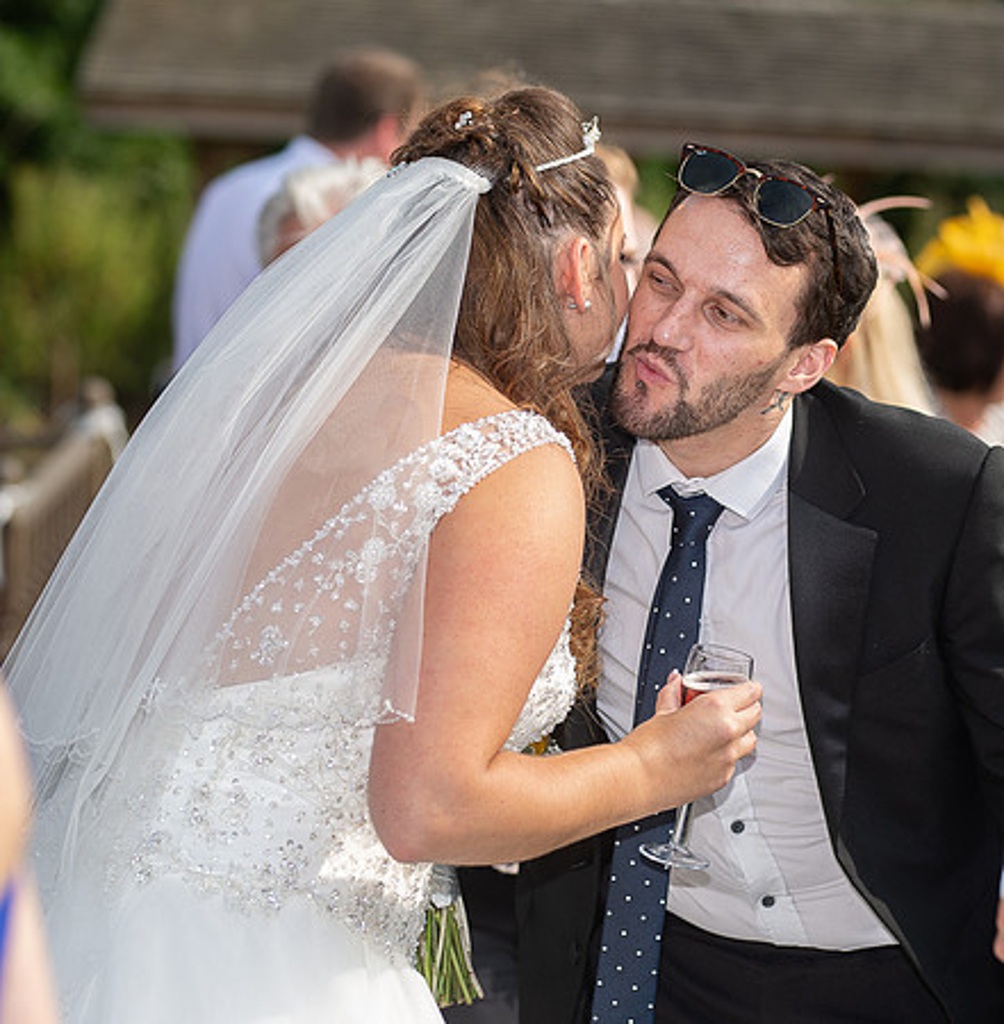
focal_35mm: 140
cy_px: 370
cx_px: 710
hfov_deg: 12.3
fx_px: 4639
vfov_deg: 12.6
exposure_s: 1/1250
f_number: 2.8
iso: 100
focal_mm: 85
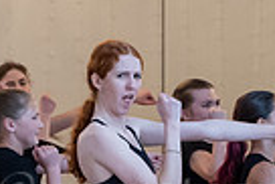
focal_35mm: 352
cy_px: 191
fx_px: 2692
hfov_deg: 5.8
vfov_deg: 3.9
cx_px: -13
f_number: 2.8
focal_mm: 66
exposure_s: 1/200
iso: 1600
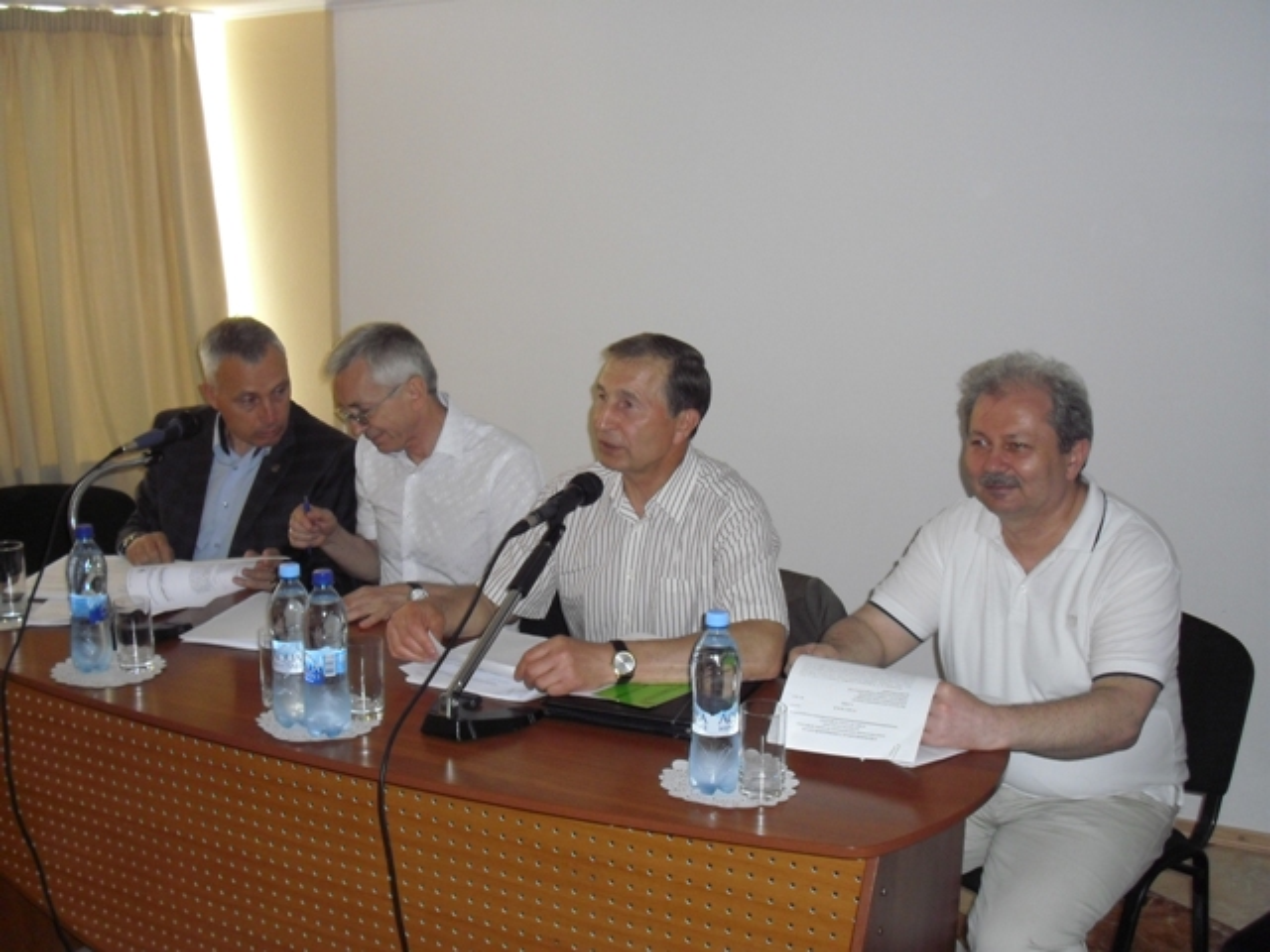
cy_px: 476
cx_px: 635
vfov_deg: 37.7
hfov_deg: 49.0
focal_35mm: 38
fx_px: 1394
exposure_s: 1/60
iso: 200
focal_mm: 6.2
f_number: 2.8
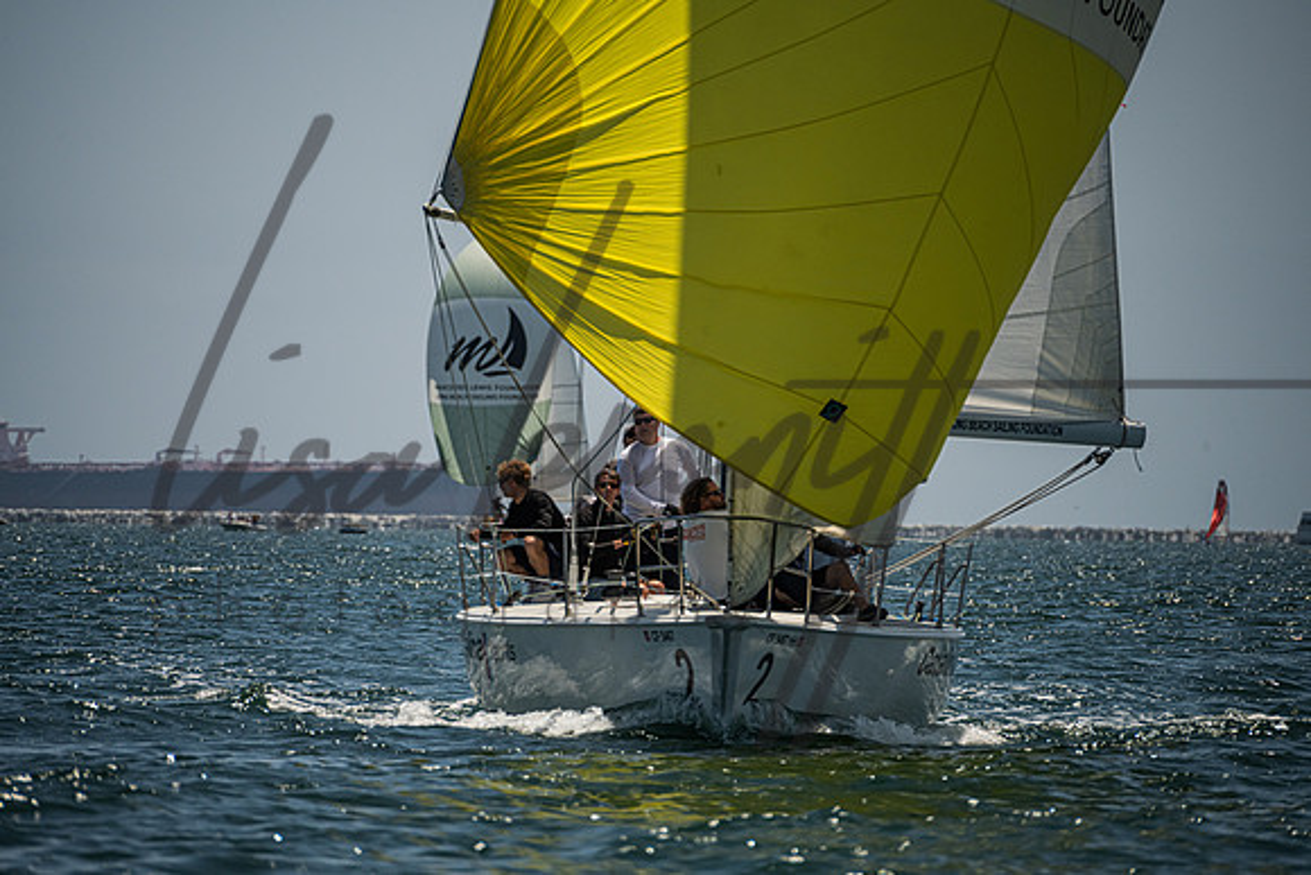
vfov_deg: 3.4
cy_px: 438
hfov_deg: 5.2
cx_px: 656
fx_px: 14569
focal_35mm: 400
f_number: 8
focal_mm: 400
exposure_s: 1/3200
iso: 400
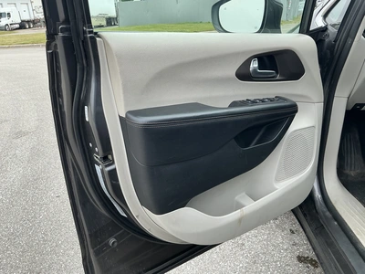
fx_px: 295
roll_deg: +2.5
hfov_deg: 63.4
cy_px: 137
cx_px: 182
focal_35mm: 28
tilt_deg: -21.6
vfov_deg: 49.7
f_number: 1.8
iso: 20
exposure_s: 1/178
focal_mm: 3
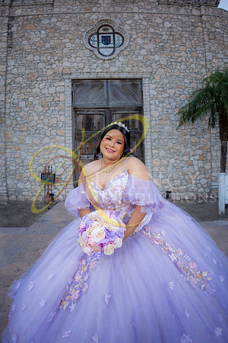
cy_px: 172
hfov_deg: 61.9
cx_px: 114
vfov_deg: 84.0
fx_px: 190
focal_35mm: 20
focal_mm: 20
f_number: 2.8
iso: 125
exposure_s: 1/800
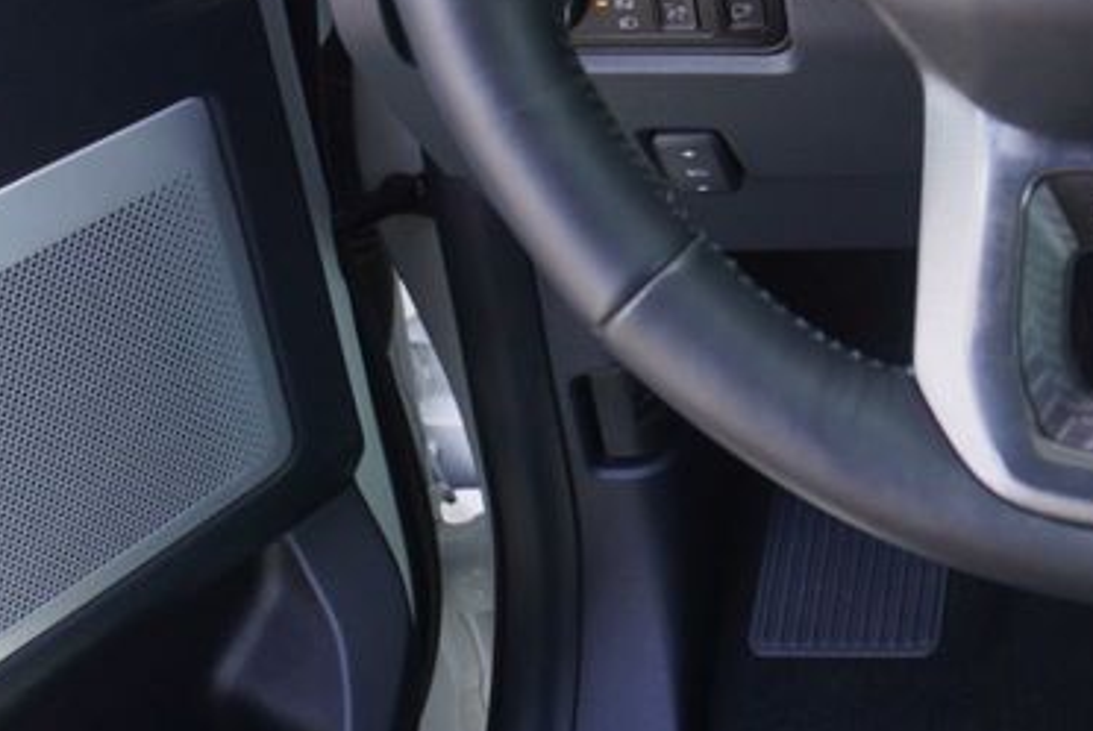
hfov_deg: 27.2
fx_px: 2006
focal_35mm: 66
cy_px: -238
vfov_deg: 19.0
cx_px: 1278
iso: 100
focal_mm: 16
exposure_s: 1/60
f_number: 4
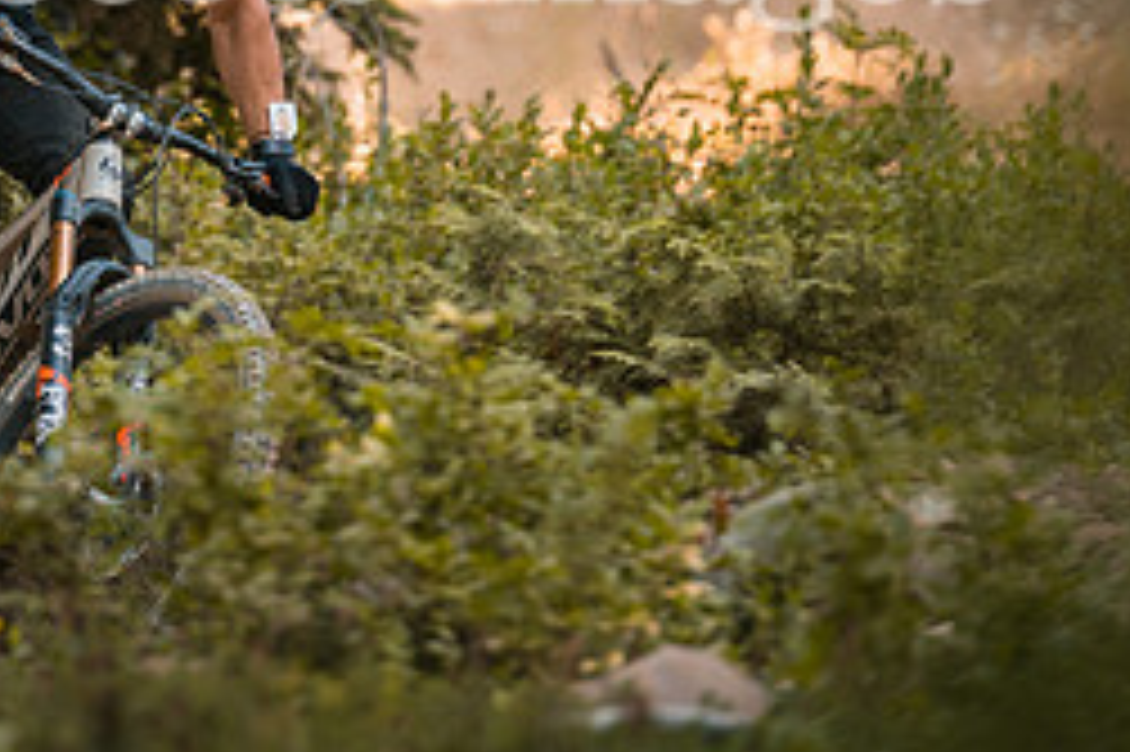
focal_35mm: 512
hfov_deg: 4.0
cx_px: 136
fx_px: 16060
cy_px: -168
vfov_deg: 2.7
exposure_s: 1/1000
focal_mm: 200
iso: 400
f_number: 2.8
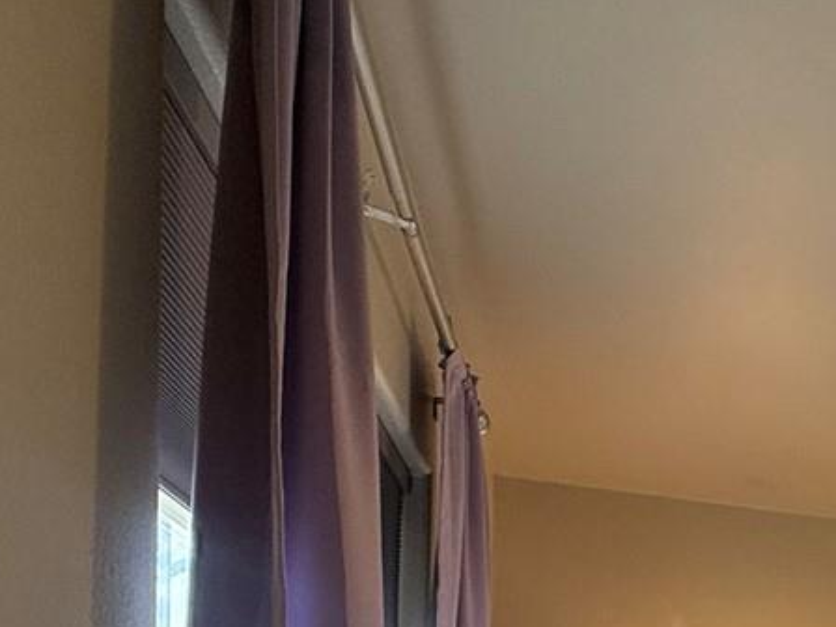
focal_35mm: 50
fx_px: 1208
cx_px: 1015
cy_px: 892
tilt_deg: -1.6
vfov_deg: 24.1
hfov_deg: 31.6
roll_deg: -2.0
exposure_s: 1/120
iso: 160
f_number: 2.2
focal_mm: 2.22
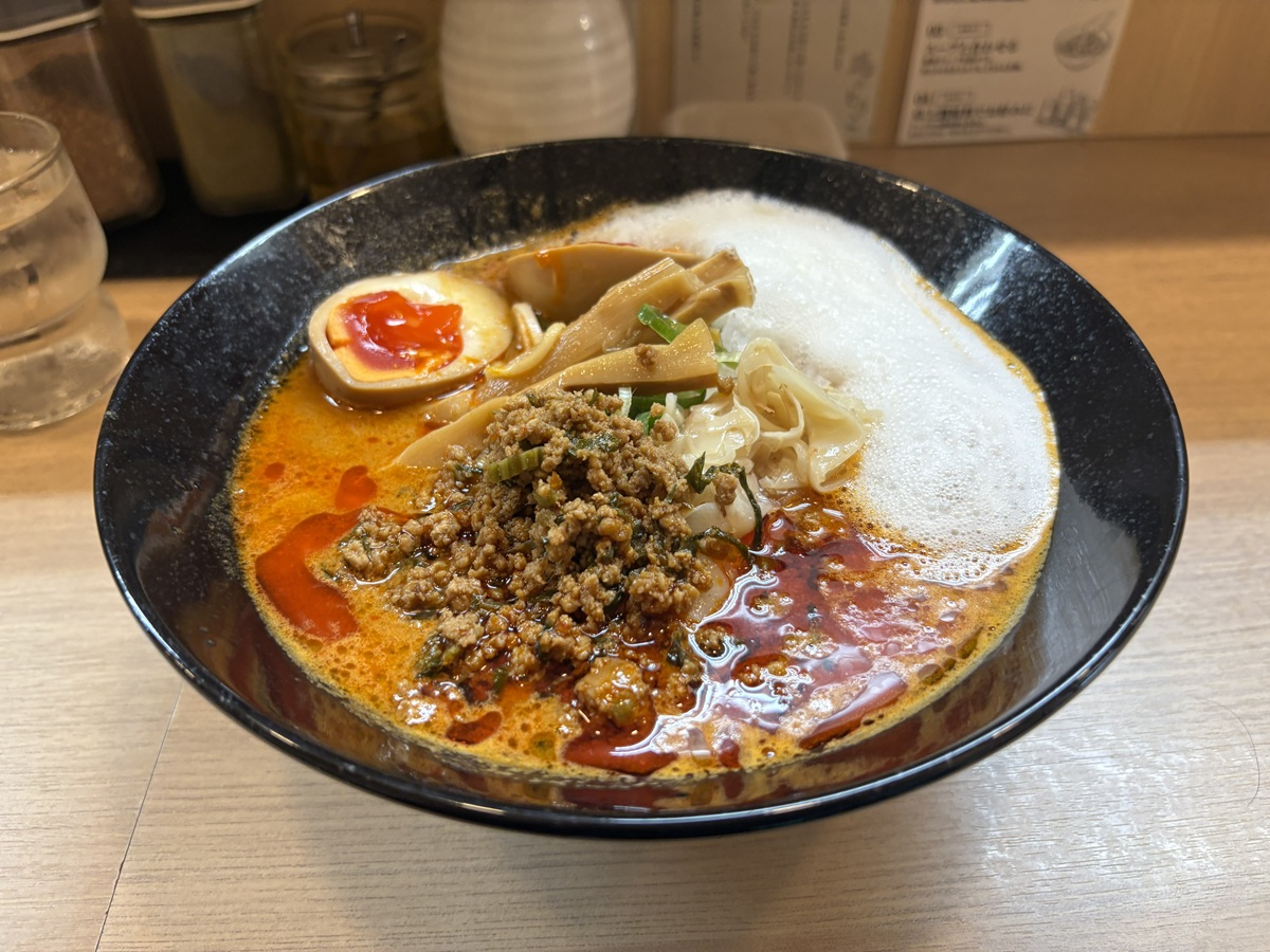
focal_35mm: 26
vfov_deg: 53.1
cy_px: 476
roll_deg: +1.6
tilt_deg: -42.7
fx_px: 954
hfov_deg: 67.3
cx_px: 635
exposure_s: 1/100
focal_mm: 5.96
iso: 125
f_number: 1.6
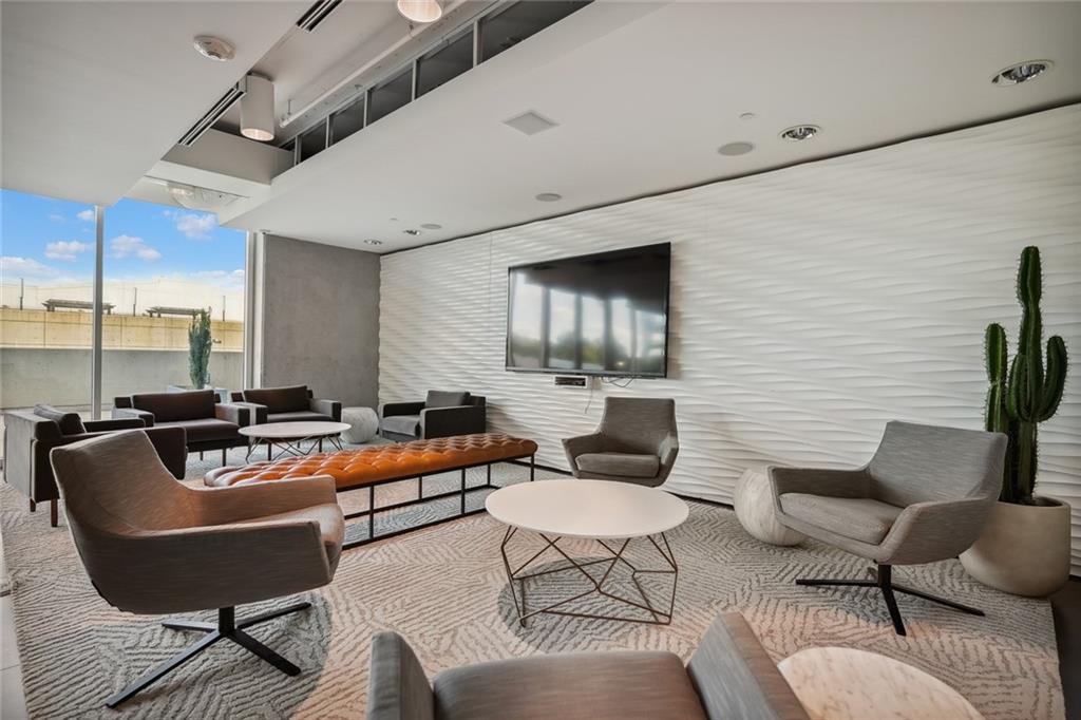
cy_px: 360
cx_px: 540
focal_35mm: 17
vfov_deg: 70.4
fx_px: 510
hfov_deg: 93.3
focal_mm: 17
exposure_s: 1/160
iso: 400
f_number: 2.8
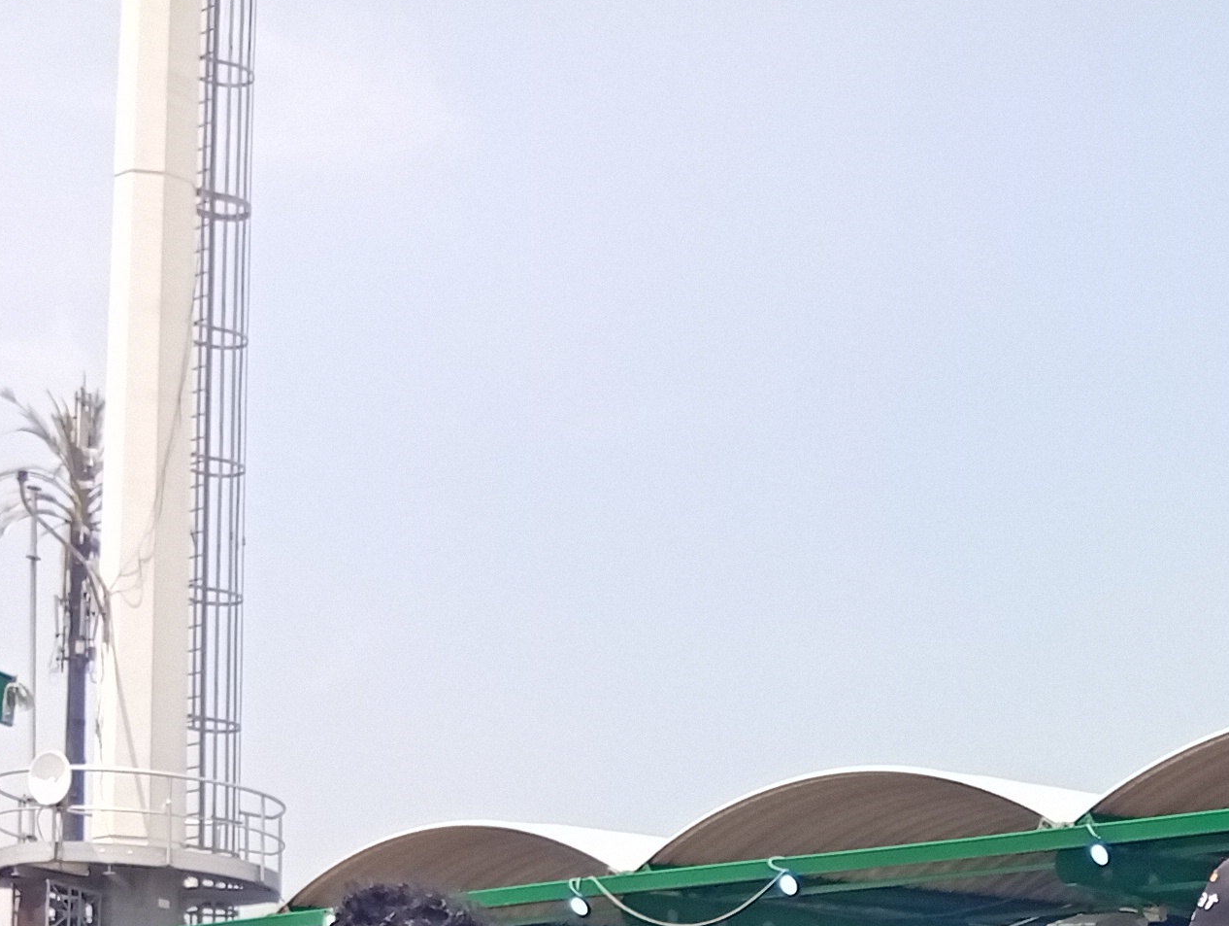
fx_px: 3093
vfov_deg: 15.4
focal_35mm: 87
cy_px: 1478
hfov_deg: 21.6
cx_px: 1261
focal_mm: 3.84
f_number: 1.8
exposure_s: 1/864
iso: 50
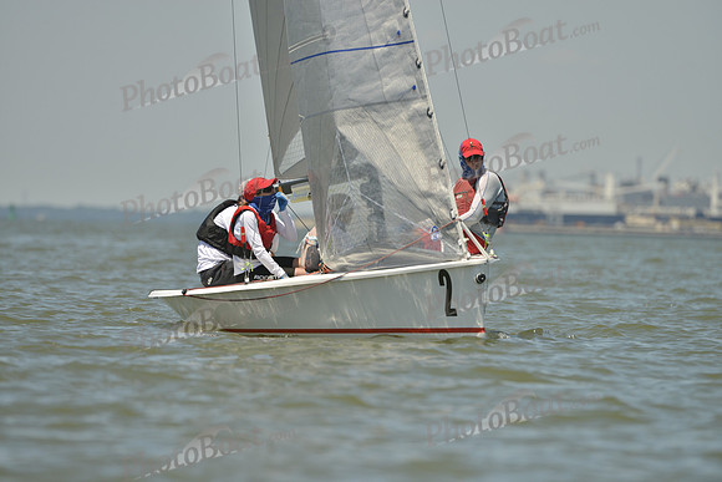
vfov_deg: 3.4
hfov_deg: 5.2
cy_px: 241
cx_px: 361
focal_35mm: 400
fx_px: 8024
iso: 200
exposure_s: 1/1250
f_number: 6.3
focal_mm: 400
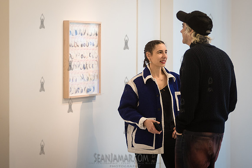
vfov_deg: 8.7
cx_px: 130
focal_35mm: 157
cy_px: 91
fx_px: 1101
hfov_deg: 13.1
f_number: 2.8
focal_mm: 135
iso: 2000
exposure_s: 1/500
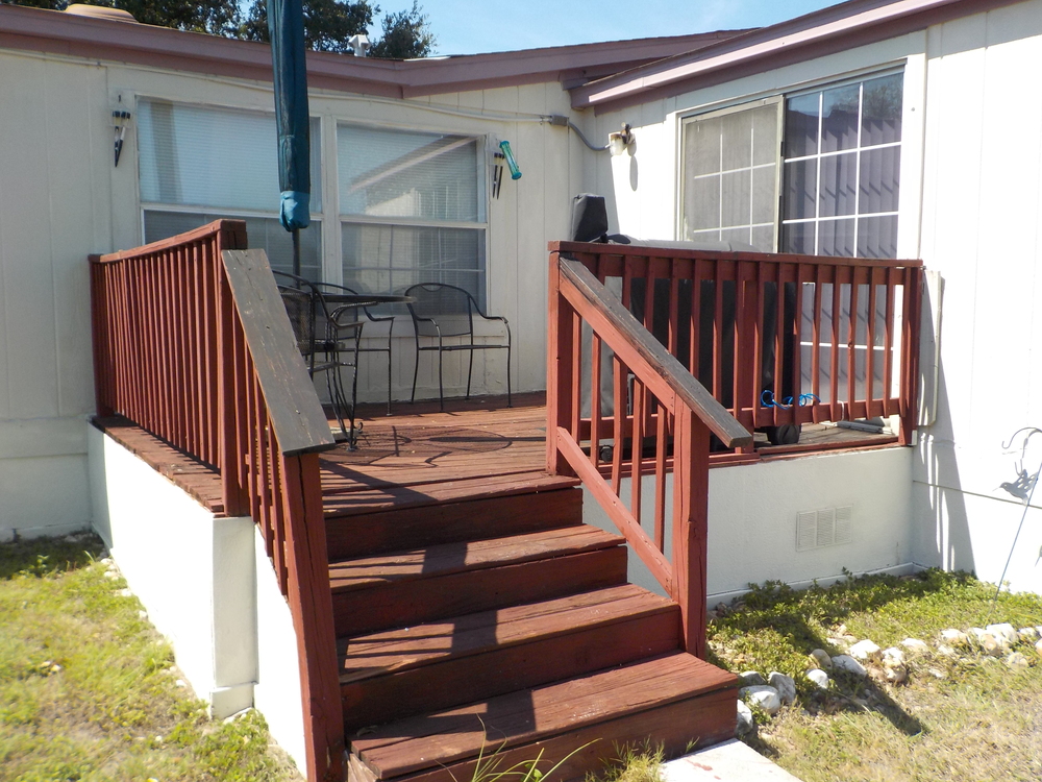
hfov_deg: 60.0
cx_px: 521
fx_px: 903
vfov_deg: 46.8
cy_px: 391
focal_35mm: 30
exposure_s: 1/800
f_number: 3.3
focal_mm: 4.1
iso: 125
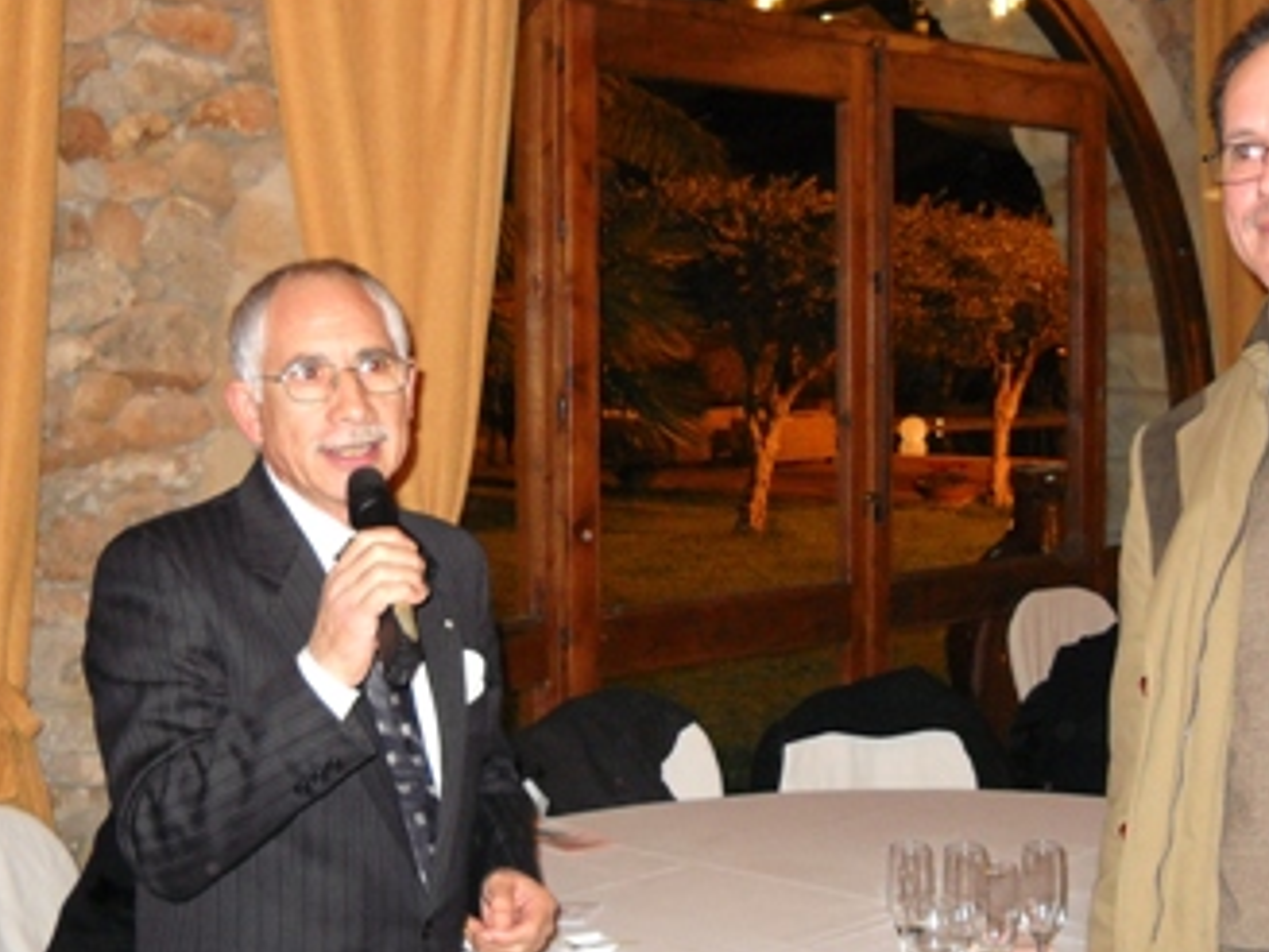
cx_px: 812
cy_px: 534
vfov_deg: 26.1
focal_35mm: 56
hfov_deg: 34.1
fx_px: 2053
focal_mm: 6.72
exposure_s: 1/30
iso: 400
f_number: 3.1
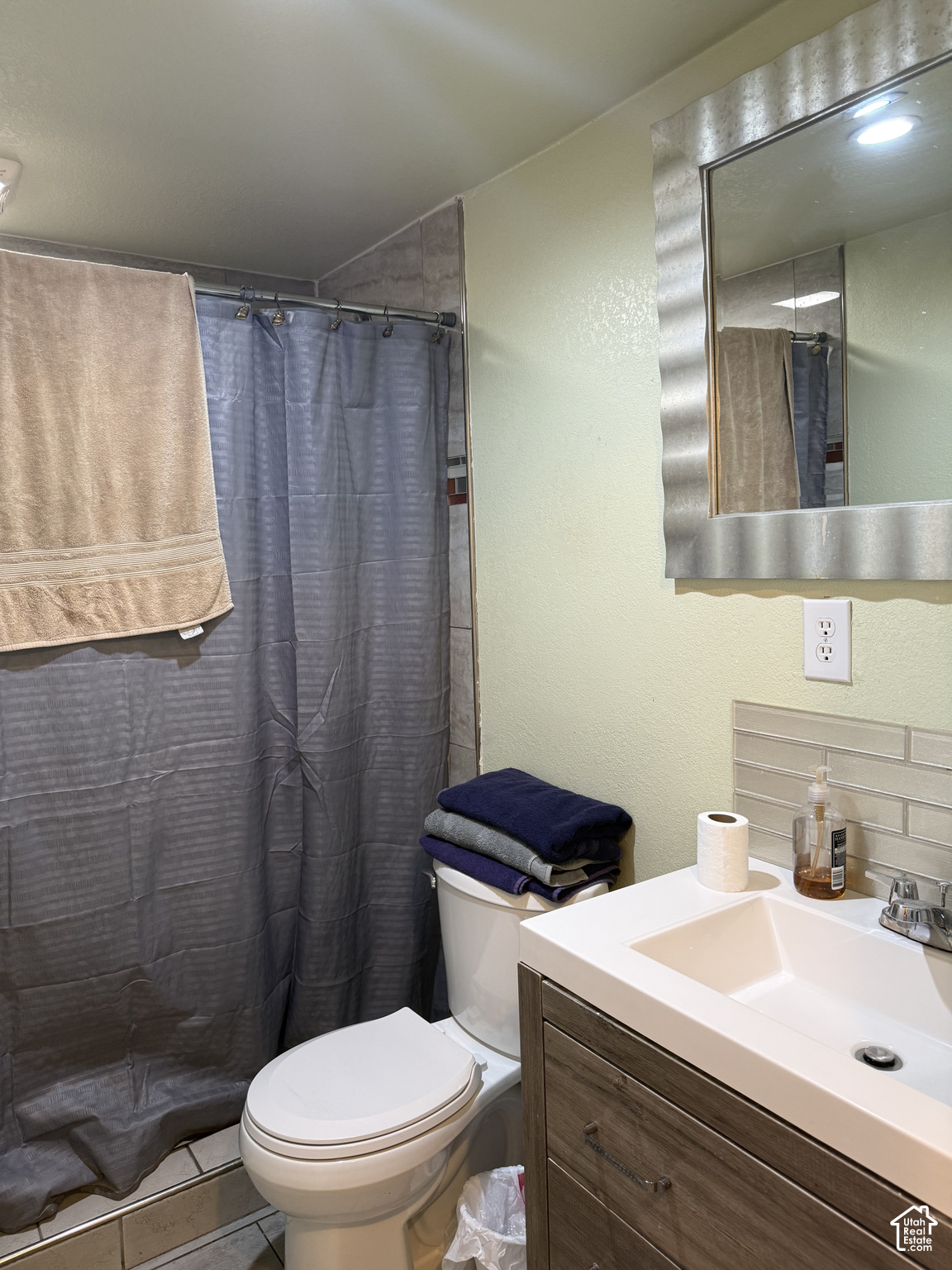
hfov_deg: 56.8
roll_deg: +1.6
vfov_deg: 71.6
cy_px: 635
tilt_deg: -4.6
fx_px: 880
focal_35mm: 24
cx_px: 476
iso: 160
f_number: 1.78
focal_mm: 6.76
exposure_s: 1/60
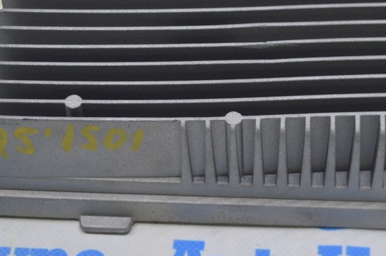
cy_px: 89
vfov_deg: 12.2
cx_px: 266
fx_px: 1200
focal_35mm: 112
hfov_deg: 18.2
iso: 400
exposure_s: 1/25
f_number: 5.6
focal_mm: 40
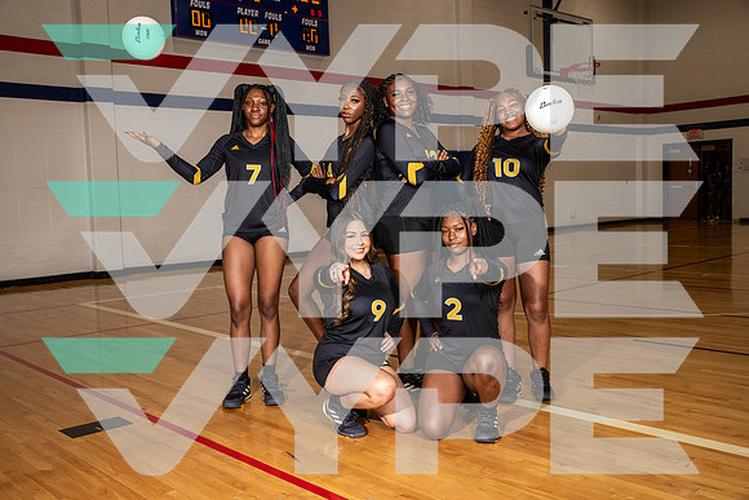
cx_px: 374
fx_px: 728
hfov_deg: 54.4
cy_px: 250
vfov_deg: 37.9
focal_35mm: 35
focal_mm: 35
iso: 320
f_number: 7.1
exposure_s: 1/250
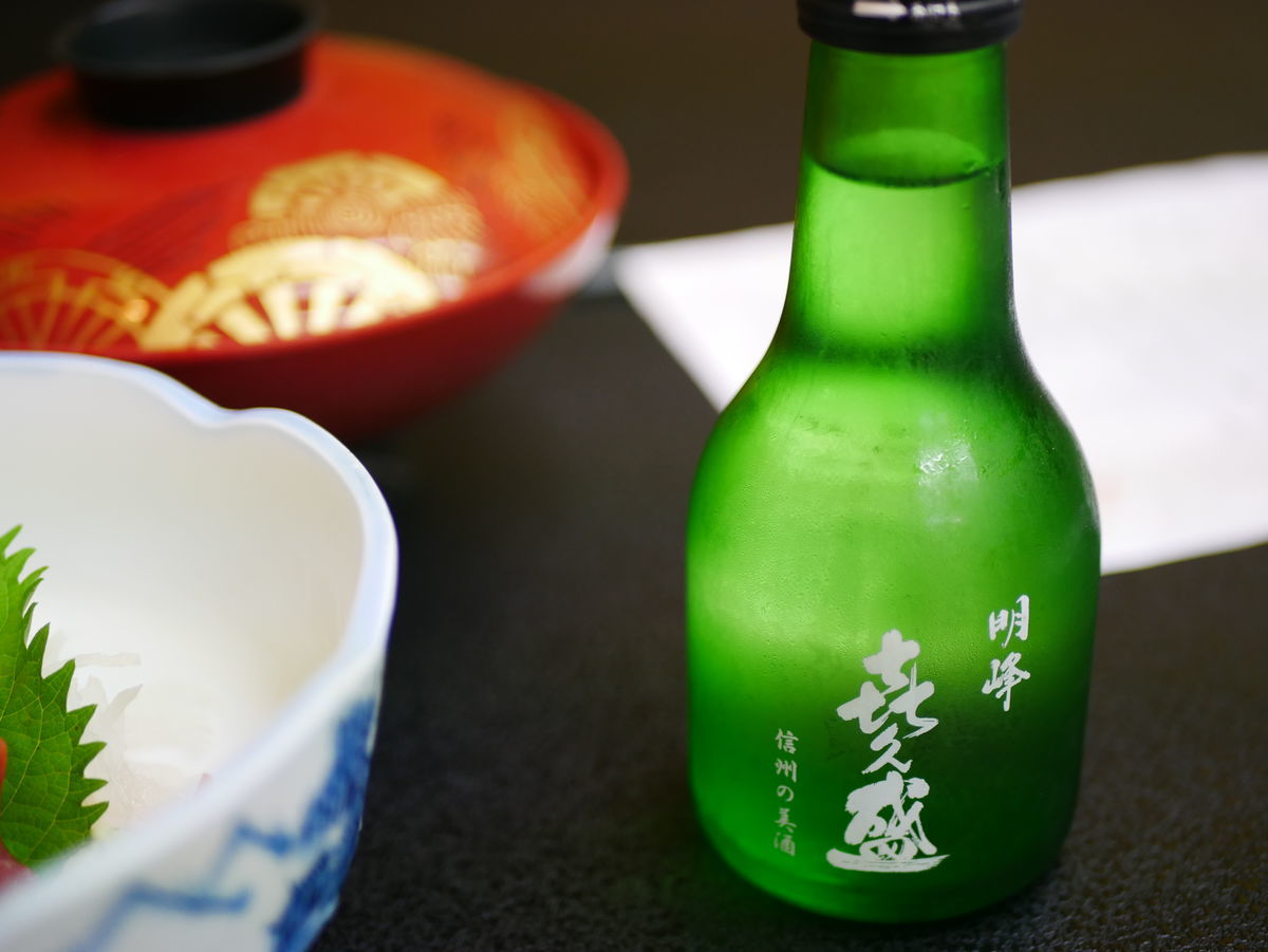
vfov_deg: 29.1
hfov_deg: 38.2
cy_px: 476
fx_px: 1832
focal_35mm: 50
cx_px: 634
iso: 500
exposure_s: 1/60
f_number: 1.8
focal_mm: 25
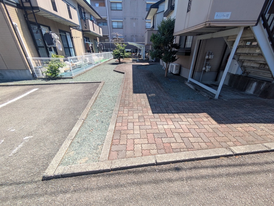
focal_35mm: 14
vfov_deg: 85.7
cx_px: 137
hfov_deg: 102.1
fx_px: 111
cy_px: 103
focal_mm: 1.83
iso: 62
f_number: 2.2
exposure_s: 1/729
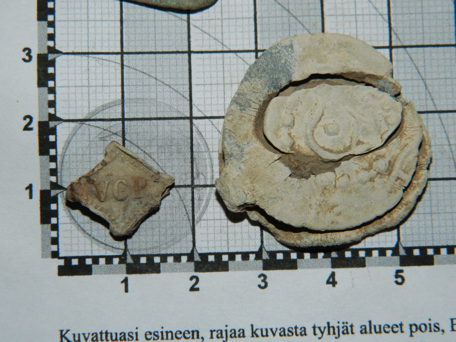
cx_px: 228
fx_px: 1106
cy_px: 171
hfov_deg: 23.3
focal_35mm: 84
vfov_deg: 17.6
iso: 200
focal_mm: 15.1
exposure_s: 1/50
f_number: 11.9
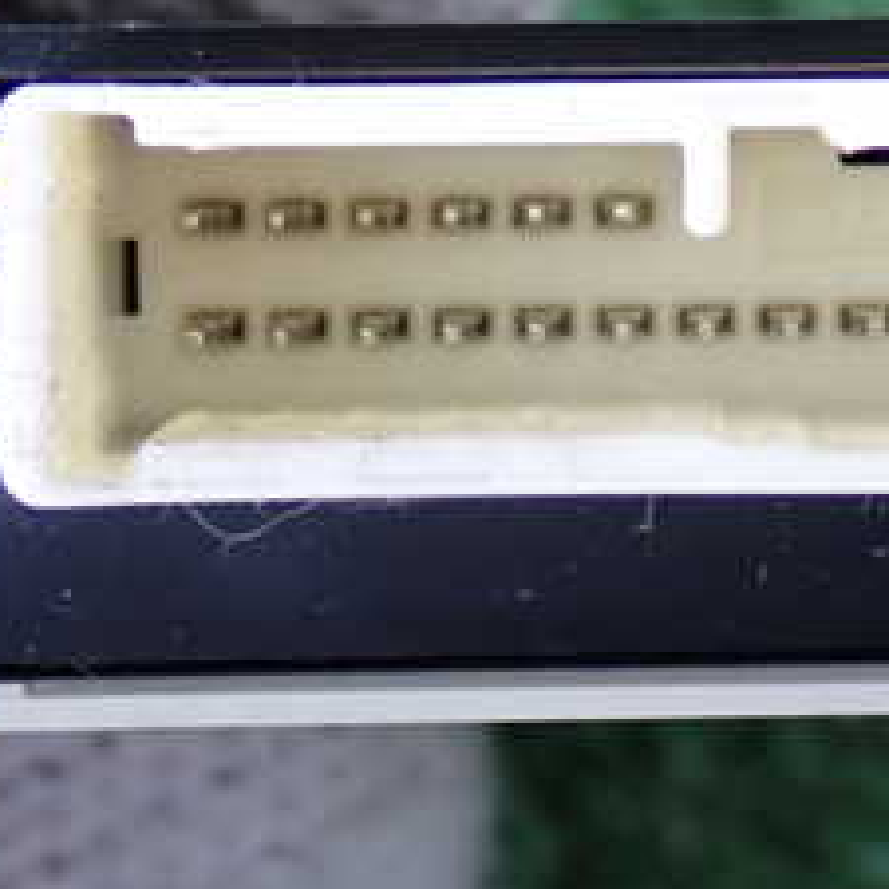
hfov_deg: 10.9
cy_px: 340
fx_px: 4591
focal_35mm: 158
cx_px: 1004
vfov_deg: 11.1
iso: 800
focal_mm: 11.88
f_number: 3.8
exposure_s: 1/40
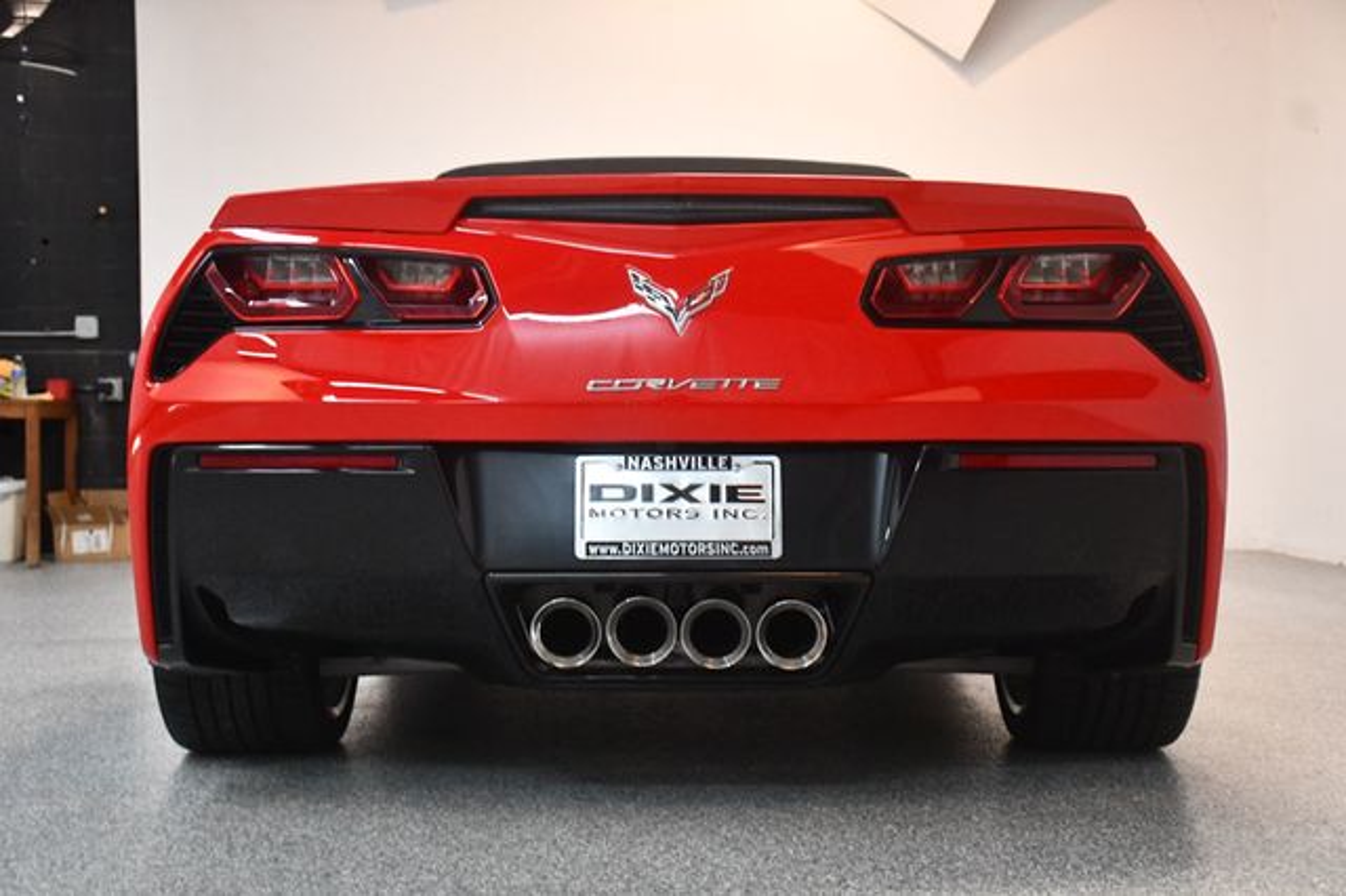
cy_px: 448
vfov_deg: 26.5
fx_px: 1906
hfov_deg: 38.9
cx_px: 673
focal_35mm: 51
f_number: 4.2
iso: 3200
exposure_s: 1/125
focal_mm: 34
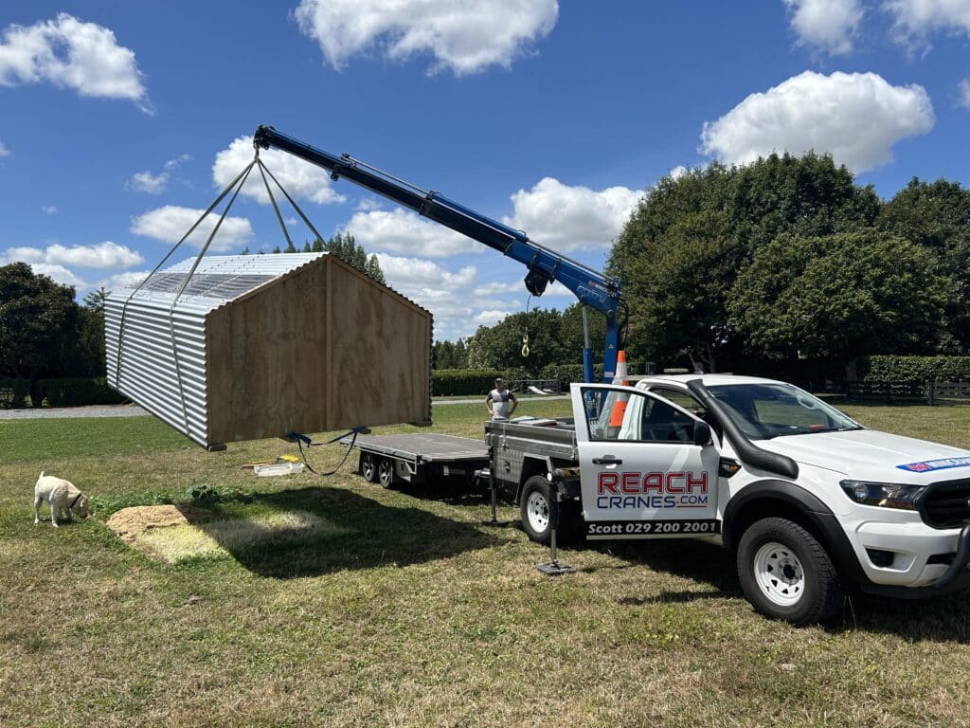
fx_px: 729
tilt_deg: +0.3
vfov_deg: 53.1
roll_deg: +1.1
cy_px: 364
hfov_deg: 67.3
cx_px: 485
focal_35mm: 26
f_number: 1.5
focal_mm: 5.7
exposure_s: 1/4831
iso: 50
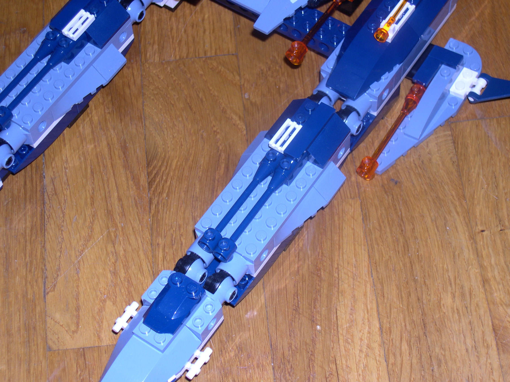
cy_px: 191
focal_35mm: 82
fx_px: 1208
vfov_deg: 18.0
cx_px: 255
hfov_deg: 23.8
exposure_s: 1/60
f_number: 4.1
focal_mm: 17.4
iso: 100
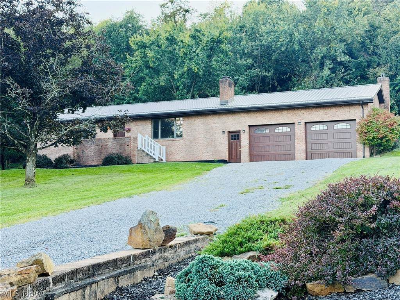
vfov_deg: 30.3
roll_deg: +0.7
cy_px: 150
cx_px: 200
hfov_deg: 39.7
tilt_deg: +4.0
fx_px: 555
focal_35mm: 48
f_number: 1.78
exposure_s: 1/300
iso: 80
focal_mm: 6.76
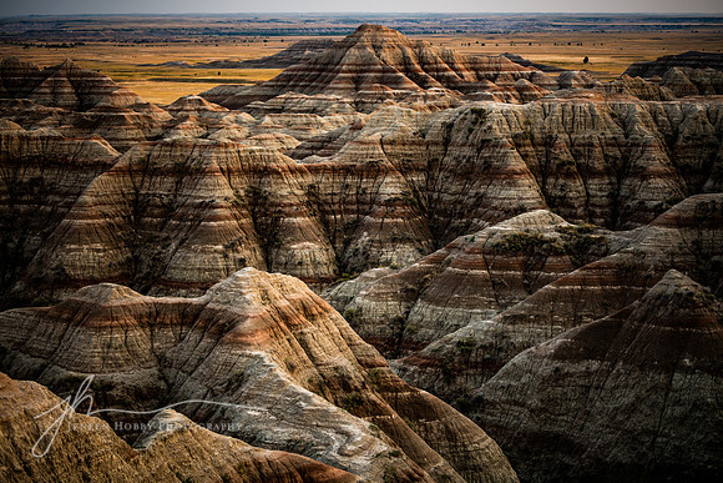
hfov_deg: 23.9
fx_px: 1707
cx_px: 362
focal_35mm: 85
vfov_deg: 16.1
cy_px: 242
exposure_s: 1/160
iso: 64
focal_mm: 85
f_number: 1.4
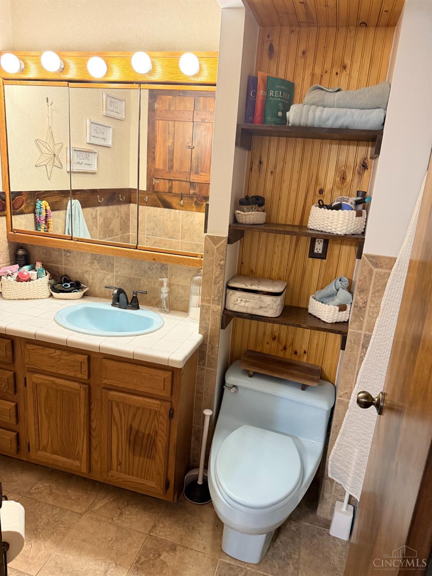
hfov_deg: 56.8
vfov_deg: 71.6
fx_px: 399
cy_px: 288
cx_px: 216
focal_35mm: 24
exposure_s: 1/120
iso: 320
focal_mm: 6.76
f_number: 1.78
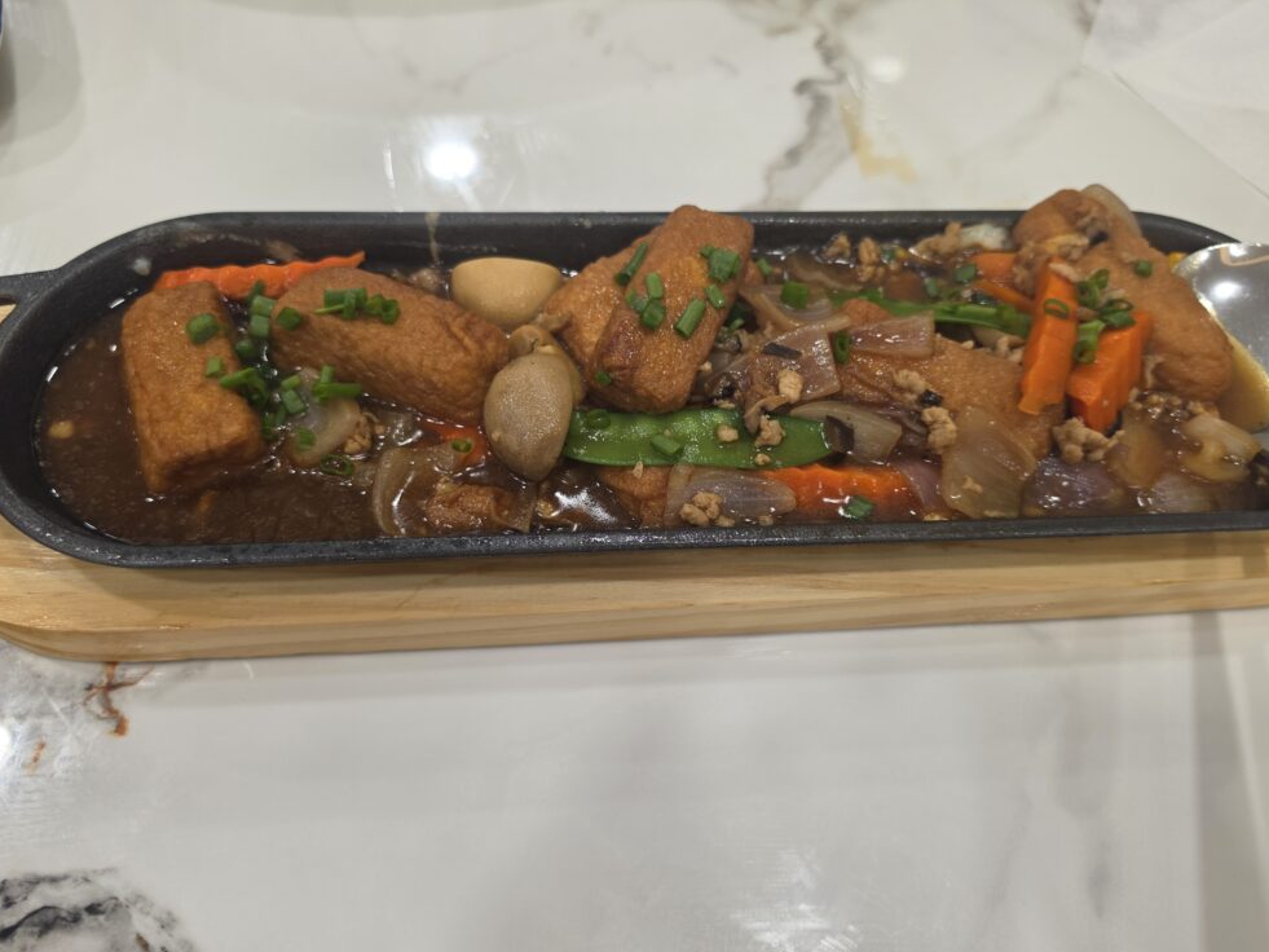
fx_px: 880
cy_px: 475
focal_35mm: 24
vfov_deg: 56.8
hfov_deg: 71.6
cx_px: 631
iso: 80
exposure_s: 1/180
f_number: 1.4
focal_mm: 6.5
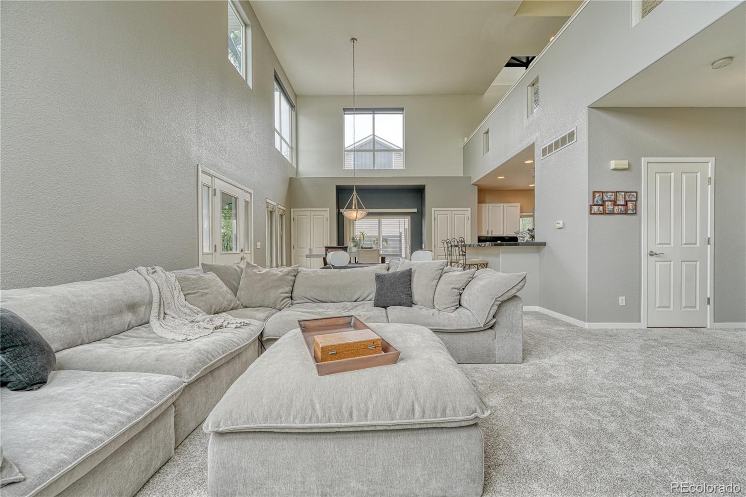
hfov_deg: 104.3
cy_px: 248
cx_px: 373
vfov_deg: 81.2
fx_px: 290
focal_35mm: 14
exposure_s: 1/5
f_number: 8
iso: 400
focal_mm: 14
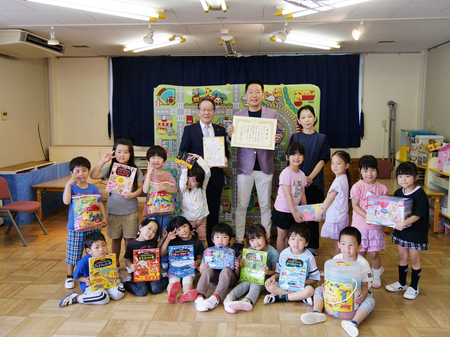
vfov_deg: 46.8
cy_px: 168
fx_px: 390
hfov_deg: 60.0
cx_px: 225
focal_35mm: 30
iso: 200
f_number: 3.6
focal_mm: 15
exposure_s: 1/60
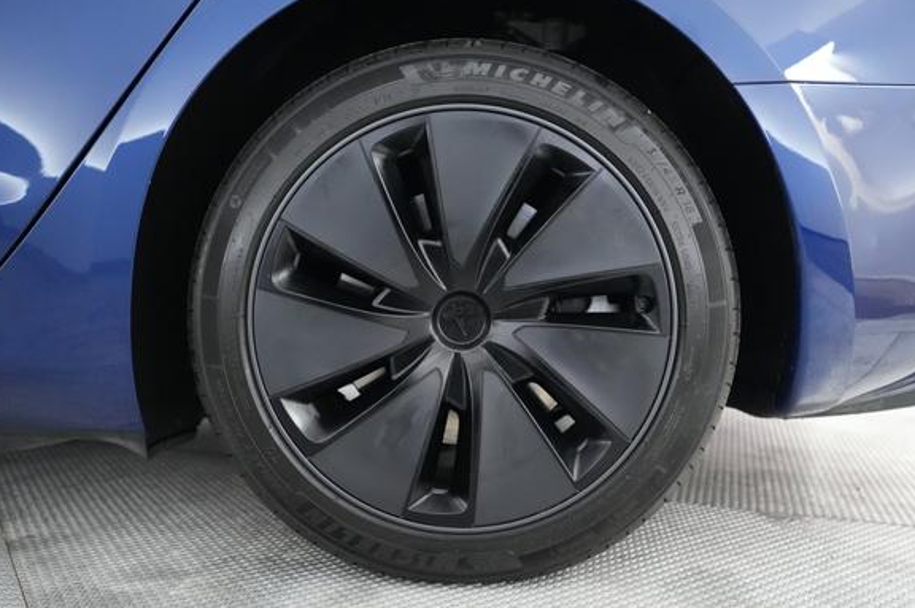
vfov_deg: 43.5
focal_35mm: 30
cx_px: 461
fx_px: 762
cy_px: 329
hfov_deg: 62.0
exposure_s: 1/160
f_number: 2.8
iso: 8000
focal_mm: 27
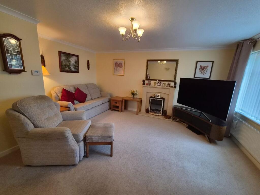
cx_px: 130
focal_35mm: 13
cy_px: 98
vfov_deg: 89.9
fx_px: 98
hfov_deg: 106.2
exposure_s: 1/100
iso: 320
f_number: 2.2
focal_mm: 2.2
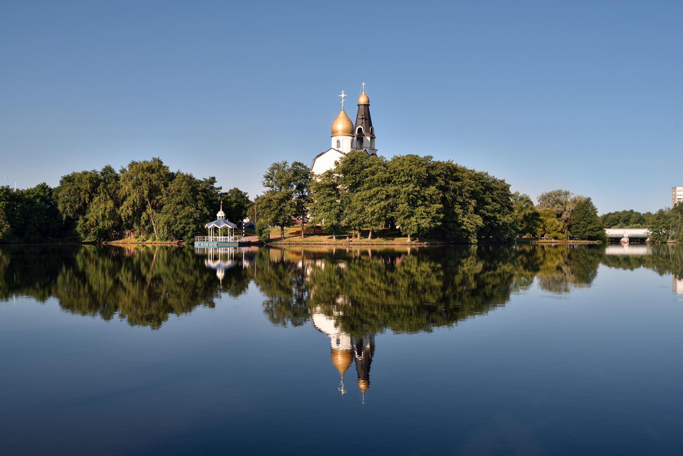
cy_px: 228
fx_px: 664
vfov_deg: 37.9
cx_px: 342
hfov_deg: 54.4
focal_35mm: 35
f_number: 8
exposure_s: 1/320
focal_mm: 35
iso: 100
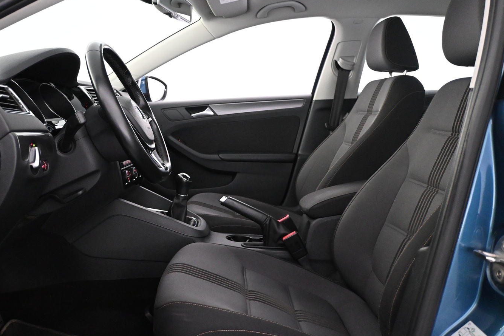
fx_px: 484
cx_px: 208
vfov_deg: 38.1
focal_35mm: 35
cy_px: 139
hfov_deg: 54.7
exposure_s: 1/60
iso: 4500
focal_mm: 19
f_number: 3.8
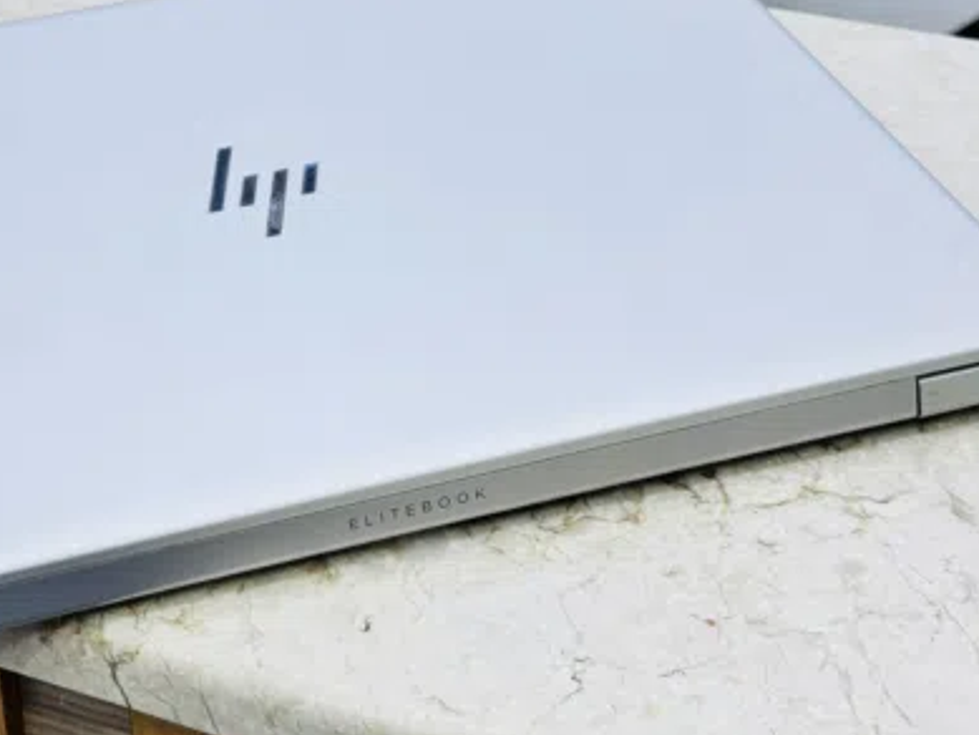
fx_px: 2235
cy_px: 272
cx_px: 305
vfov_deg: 18.6
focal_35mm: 79
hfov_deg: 24.6
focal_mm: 6.76
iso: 50
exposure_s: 1/100
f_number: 1.78
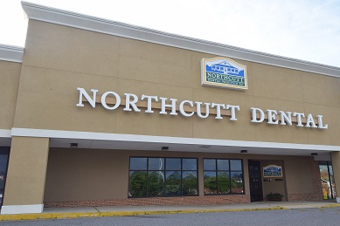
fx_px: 255
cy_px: 117
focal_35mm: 27
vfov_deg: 47.9
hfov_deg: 67.1
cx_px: 192
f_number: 11
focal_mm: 14
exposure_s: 1/50
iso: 125
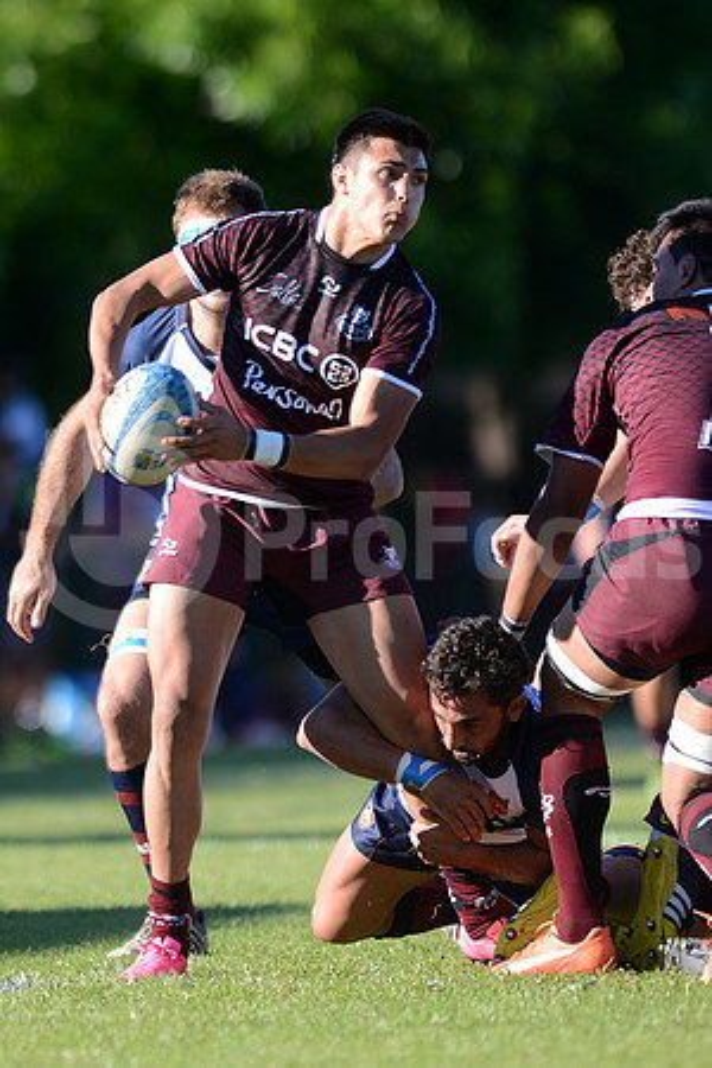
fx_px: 12459
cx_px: 356
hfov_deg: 3.3
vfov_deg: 4.9
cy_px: 534
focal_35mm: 420
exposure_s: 1/1250
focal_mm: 420
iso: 400
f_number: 4
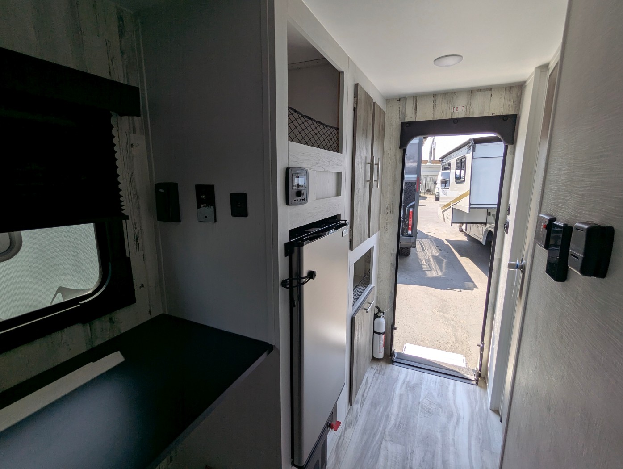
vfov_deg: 78.2
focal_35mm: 16
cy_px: 234
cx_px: 312
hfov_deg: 94.4
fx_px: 288
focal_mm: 2.35
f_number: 2.2
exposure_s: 1/321
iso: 36
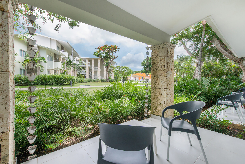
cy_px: 82
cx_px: 122
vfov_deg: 81.3
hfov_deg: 104.2
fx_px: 95
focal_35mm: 14
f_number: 11
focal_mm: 14
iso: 400
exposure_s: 1/200
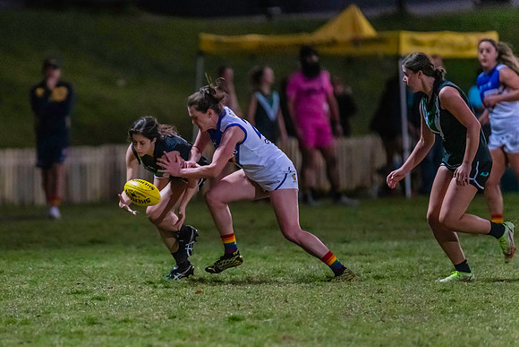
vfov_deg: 3.2
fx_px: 6178
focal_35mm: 428
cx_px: 148
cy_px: 218
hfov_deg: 4.8
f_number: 2.8
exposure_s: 1/1250
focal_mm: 300
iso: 10000
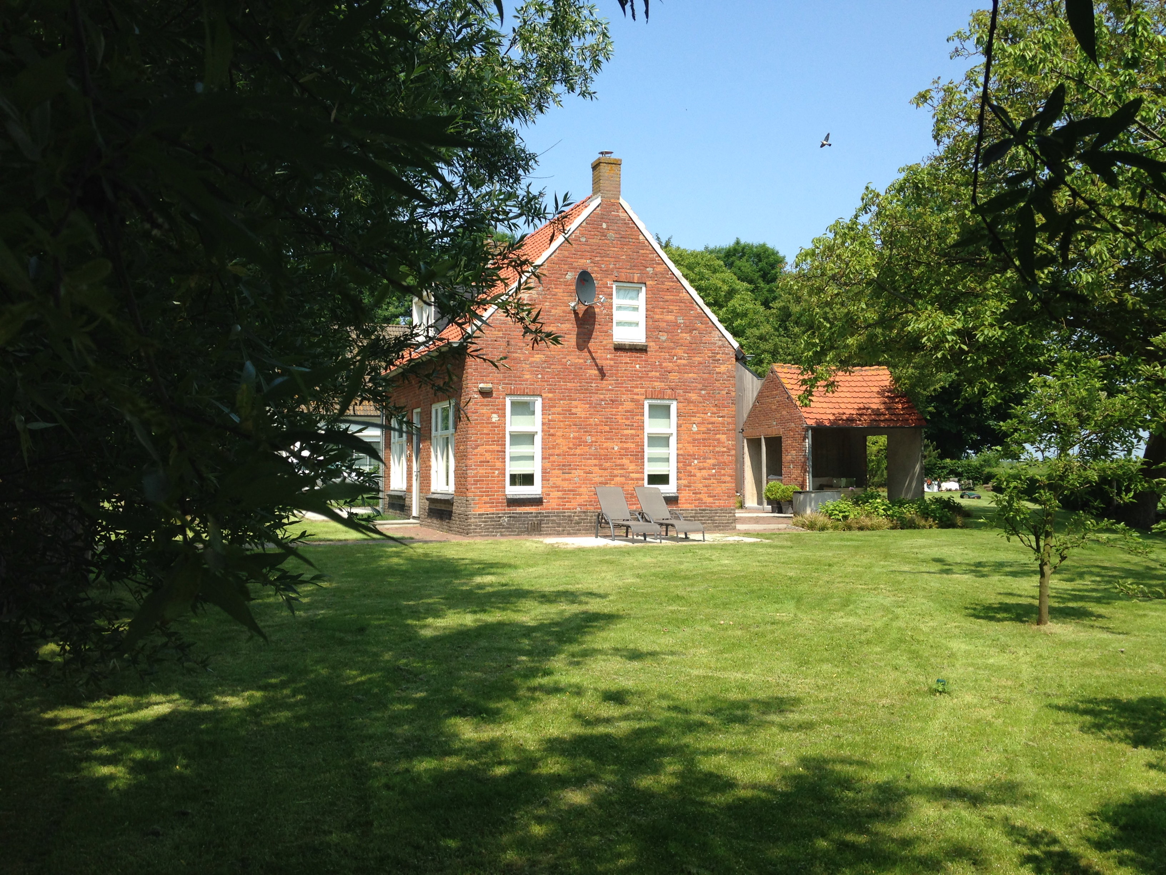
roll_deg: +2.0
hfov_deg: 55.4
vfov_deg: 42.9
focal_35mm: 33
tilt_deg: -0.2
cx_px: 583
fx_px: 1112
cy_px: 438
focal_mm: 4.12
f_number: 2.4
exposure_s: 1/1130
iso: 50
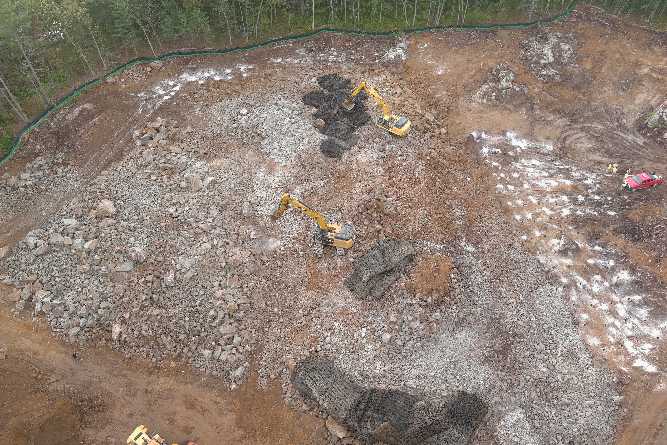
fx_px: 537
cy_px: 222
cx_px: 334
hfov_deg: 63.7
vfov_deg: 45.0
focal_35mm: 29
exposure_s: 1/40
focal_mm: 10.57
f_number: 2.8
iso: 100
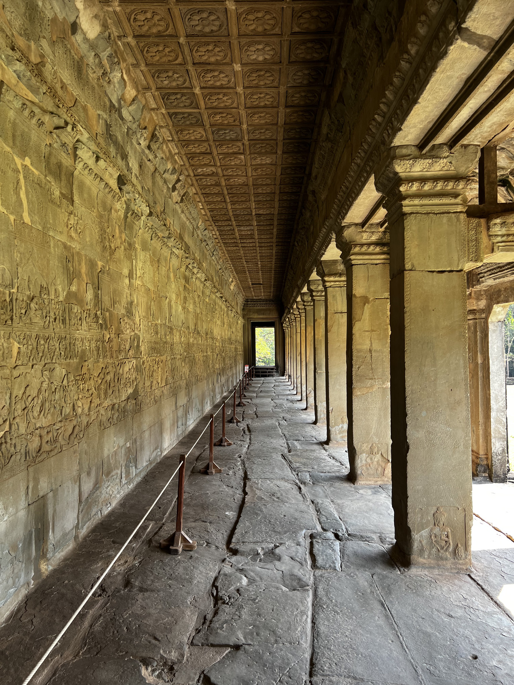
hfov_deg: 53.1
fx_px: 515
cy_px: 342
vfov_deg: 67.3
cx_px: 257
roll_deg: +0.0
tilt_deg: +0.0
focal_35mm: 26
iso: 40
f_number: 1.5
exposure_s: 1/121
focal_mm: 5.7
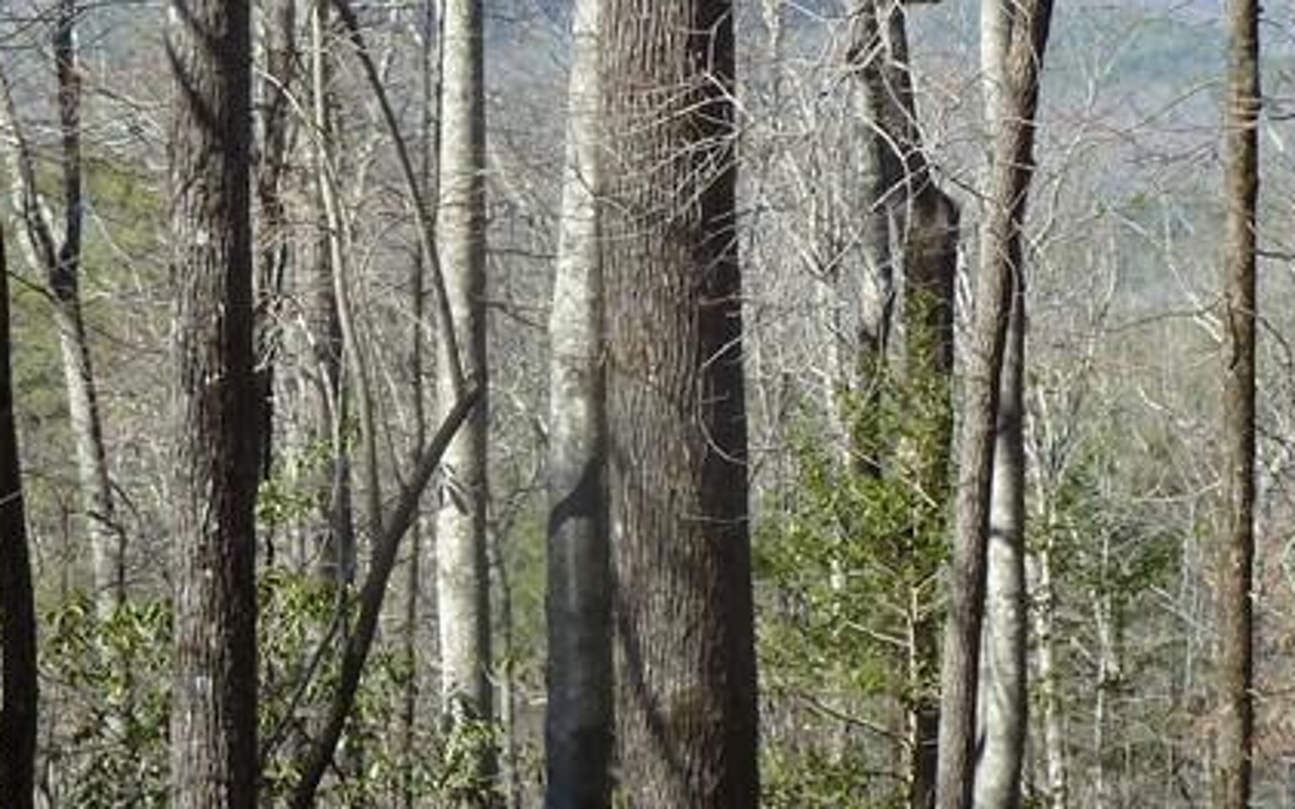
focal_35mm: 134
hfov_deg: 15.6
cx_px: 800
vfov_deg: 9.8
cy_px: 341
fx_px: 4729
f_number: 3.8
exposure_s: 1/250
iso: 80
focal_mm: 8.5
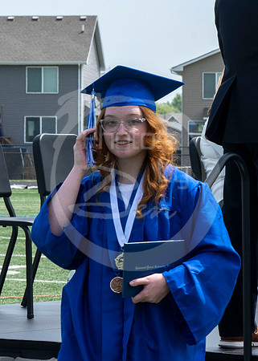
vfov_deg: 8.3
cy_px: 166
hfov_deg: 5.9
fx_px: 2492
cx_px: -10
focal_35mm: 243
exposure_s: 1/250
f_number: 13
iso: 200
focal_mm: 70
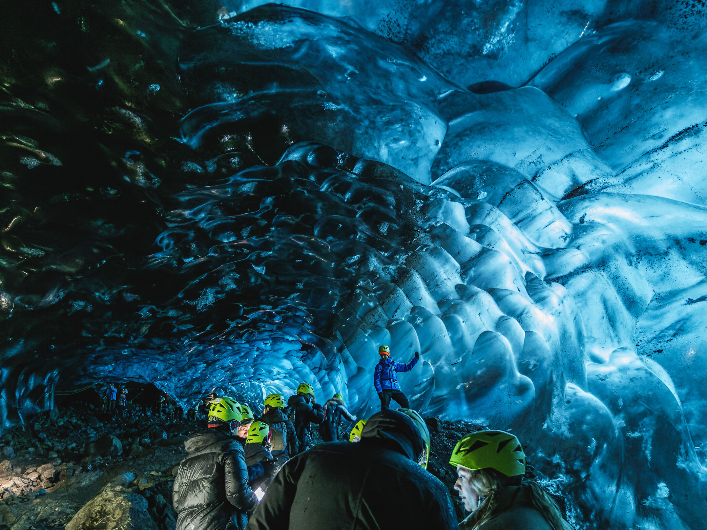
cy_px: 296
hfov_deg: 73.9
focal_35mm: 23
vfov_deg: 58.7
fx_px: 470
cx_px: 345
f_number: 1.7
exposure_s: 1/10
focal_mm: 10
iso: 5000
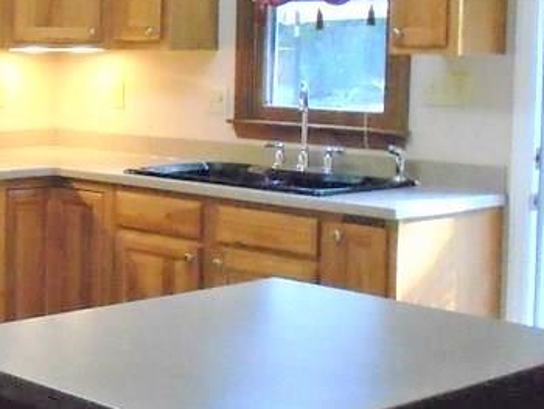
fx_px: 1195
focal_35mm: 76
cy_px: 114
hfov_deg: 22.7
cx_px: -176
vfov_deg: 19.3
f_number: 3.2
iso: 1000
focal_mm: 4.6
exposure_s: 1/60
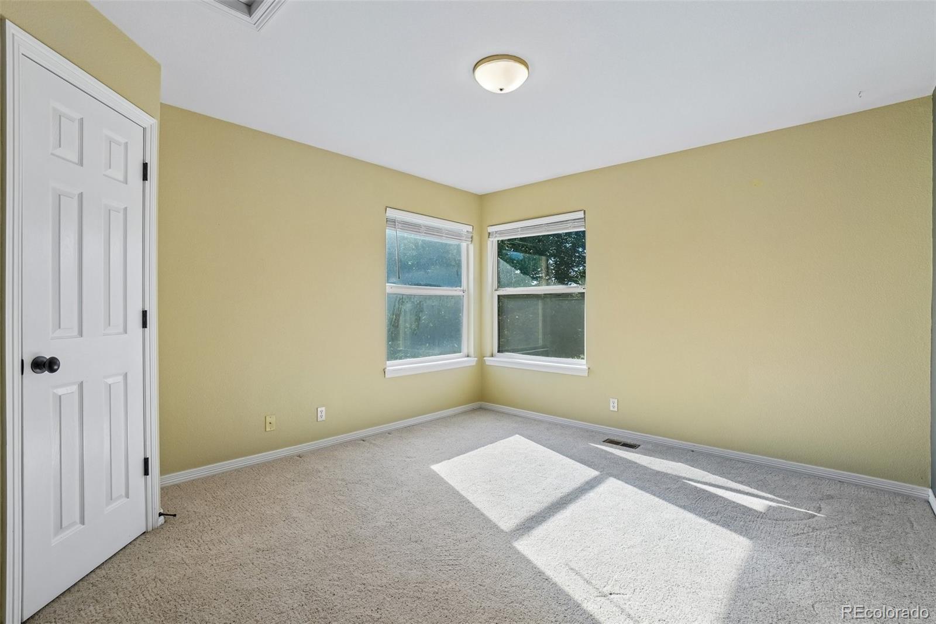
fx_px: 390
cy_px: 312
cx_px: 468
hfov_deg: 100.4
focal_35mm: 15
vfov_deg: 77.3
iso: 400
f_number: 8
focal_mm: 10
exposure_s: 1/160
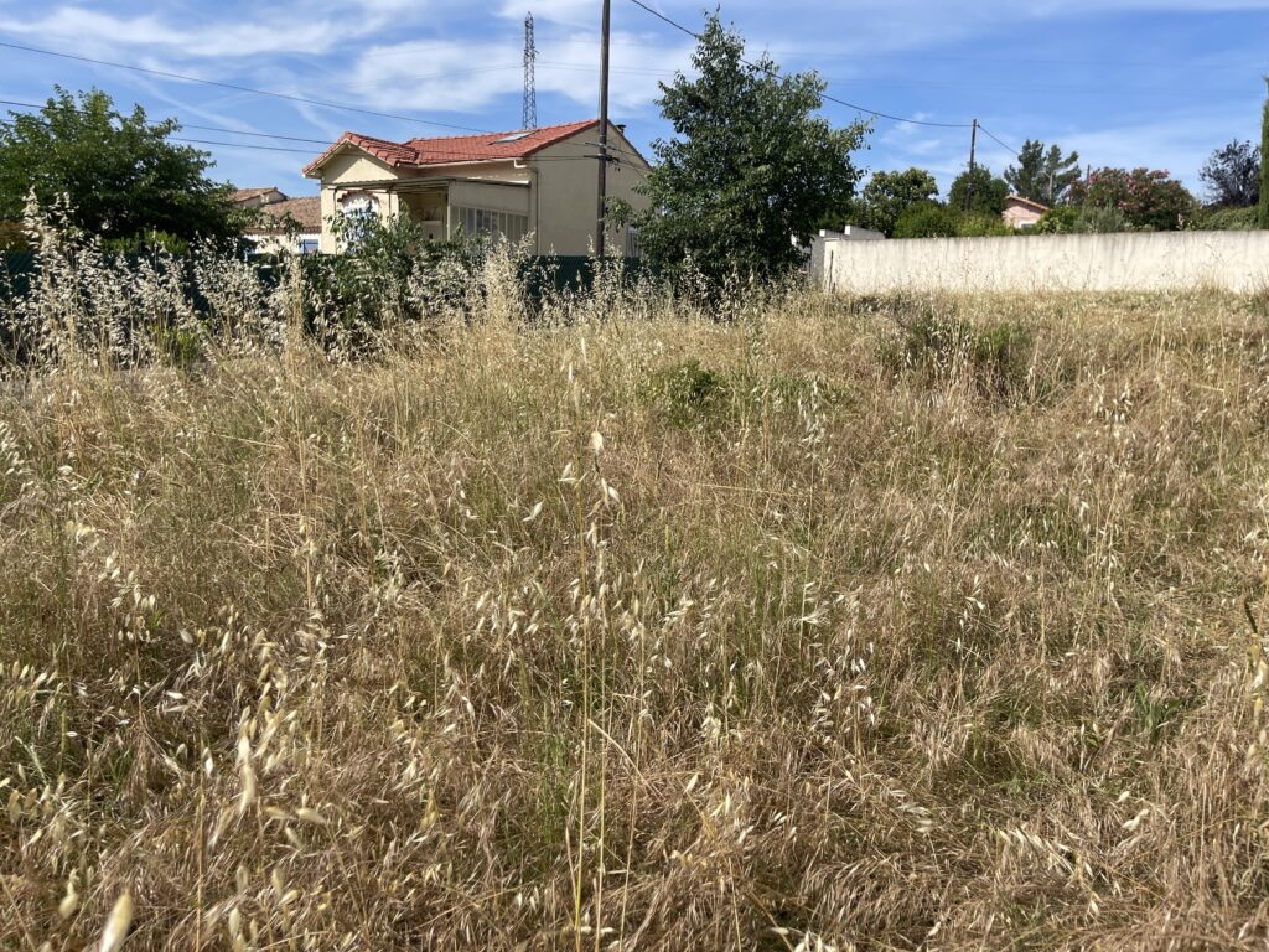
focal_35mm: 25
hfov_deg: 69.4
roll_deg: -1.9
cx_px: 634
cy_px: 476
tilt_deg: -10.3
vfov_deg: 54.9
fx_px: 916
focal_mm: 5.1
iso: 32
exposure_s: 1/3922
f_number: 1.6
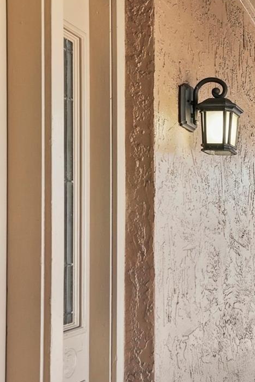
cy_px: 234
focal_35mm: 55
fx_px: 584
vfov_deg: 36.1
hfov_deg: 20.7
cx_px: 389
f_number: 7.1
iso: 400
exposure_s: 1/80
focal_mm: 24
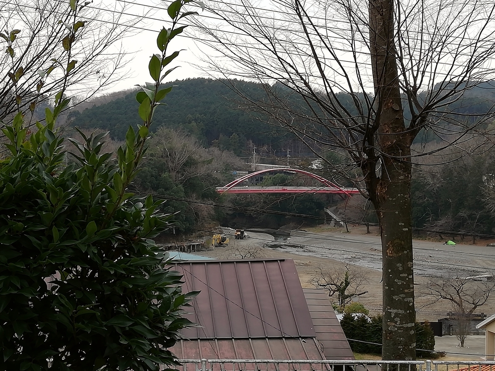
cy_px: 186
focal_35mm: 60
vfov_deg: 24.4
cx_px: 248
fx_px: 858
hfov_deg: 32.2
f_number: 2.2
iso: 50
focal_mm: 3.81
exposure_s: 1/100
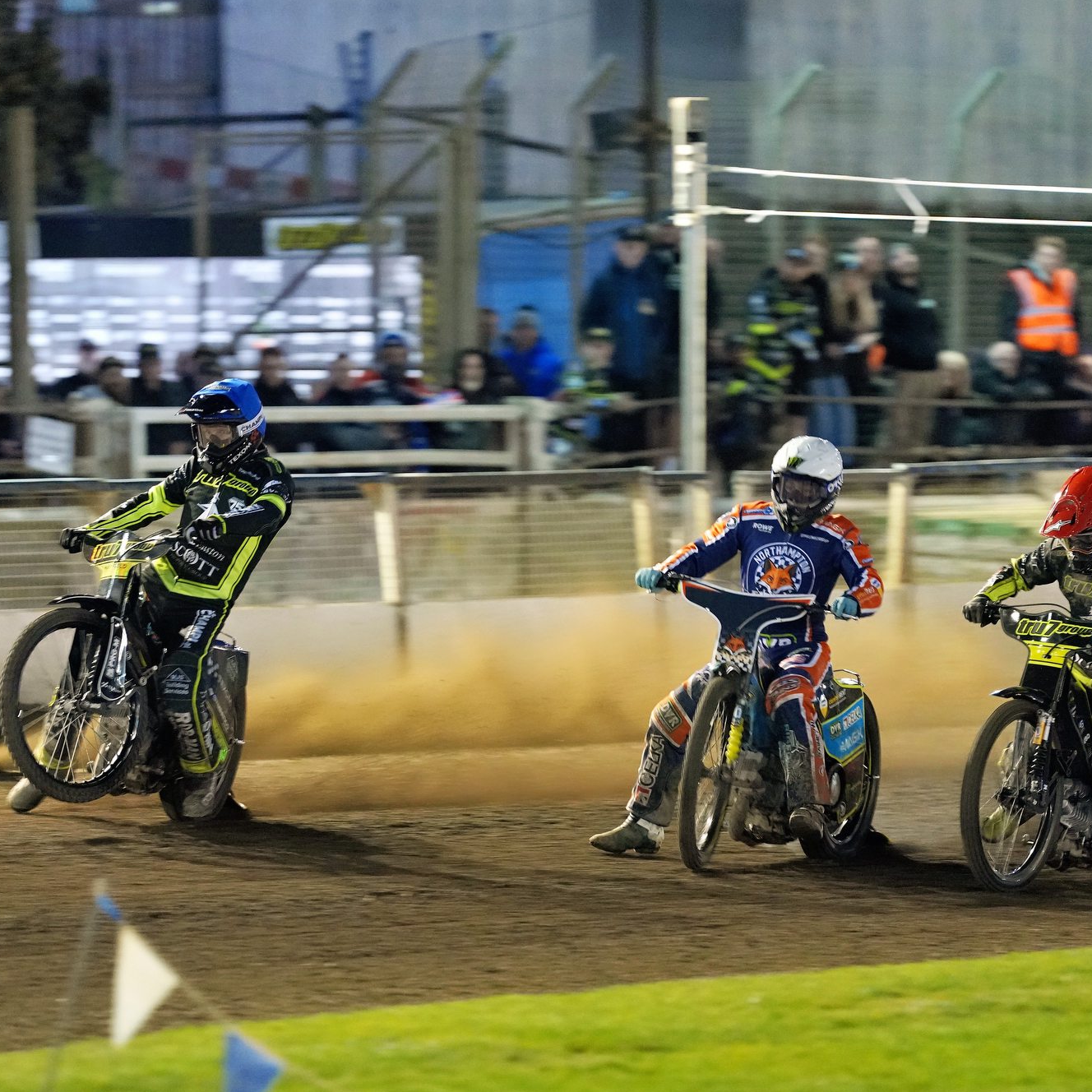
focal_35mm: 256
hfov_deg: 6.8
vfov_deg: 6.8
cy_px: 545
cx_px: 474
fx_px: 9137
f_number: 2.8
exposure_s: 1/125
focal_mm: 200
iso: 3200
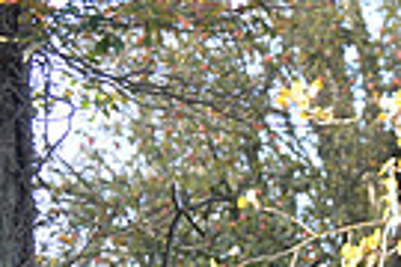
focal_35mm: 300
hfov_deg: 6.6
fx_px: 3341
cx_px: 835
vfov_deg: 4.5
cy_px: 507
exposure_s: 1/1000
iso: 1000
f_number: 3.2
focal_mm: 70
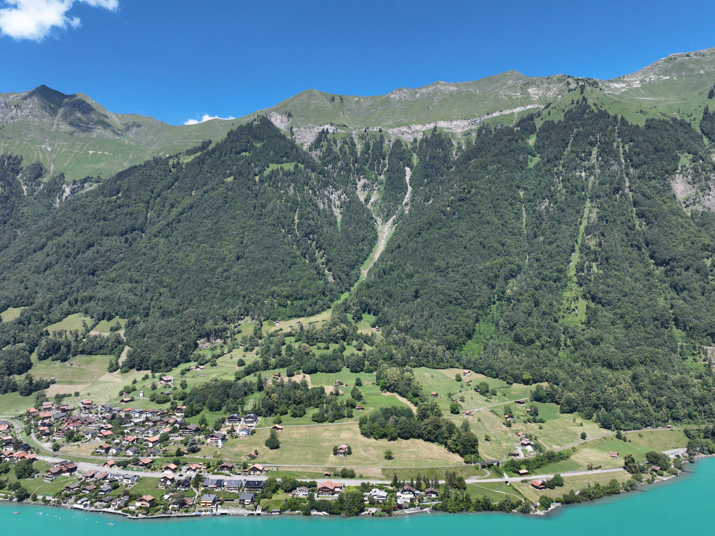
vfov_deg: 56.8
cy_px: 268
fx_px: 496
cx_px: 358
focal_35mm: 24
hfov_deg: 71.6
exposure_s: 1/1250
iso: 100
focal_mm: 12.29
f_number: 2.8
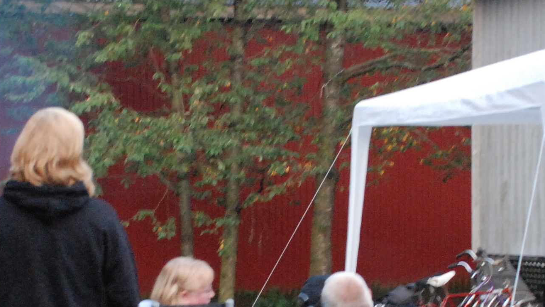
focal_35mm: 147
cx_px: 217
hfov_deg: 14.6
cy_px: 336
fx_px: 2119
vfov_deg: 8.2
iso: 1600
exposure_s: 1/25
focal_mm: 31
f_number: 4.2
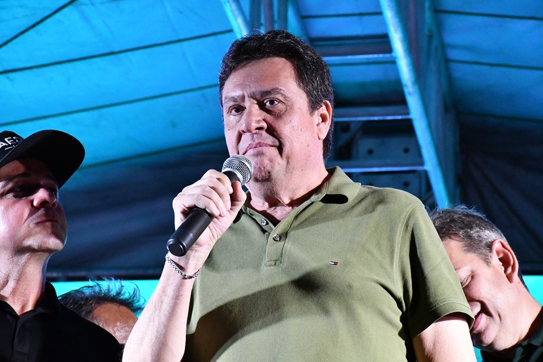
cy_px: 181
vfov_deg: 9.7
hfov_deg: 14.4
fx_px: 2142
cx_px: 272
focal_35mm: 142
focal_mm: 95
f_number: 8
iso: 8000
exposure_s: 1/250
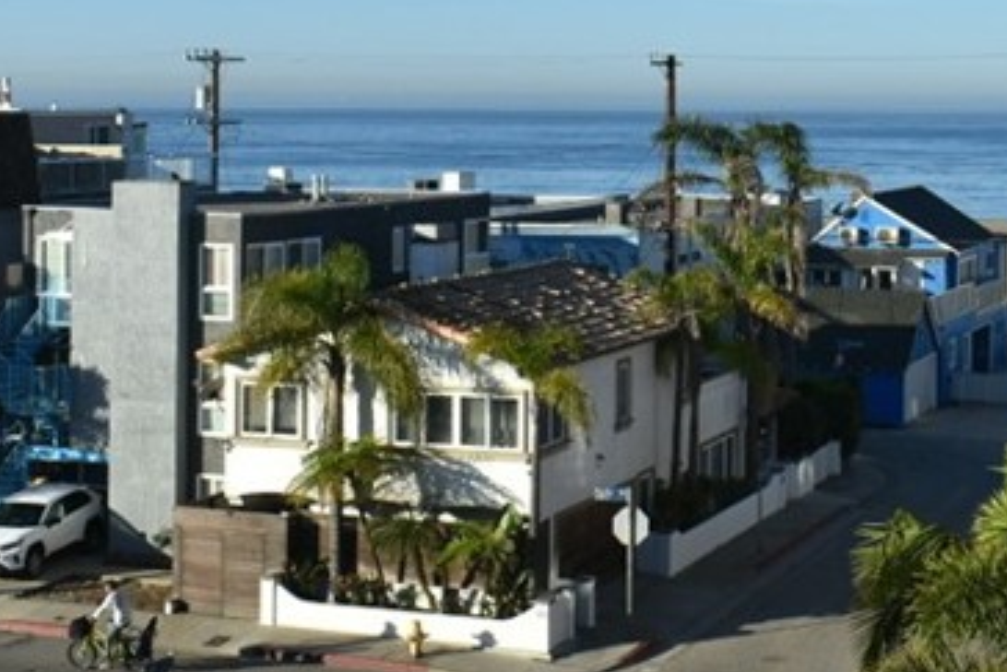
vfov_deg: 17.7
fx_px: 2127
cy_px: 93
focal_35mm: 76
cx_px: 739
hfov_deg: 26.3
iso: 180
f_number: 8
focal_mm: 18
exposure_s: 1/500
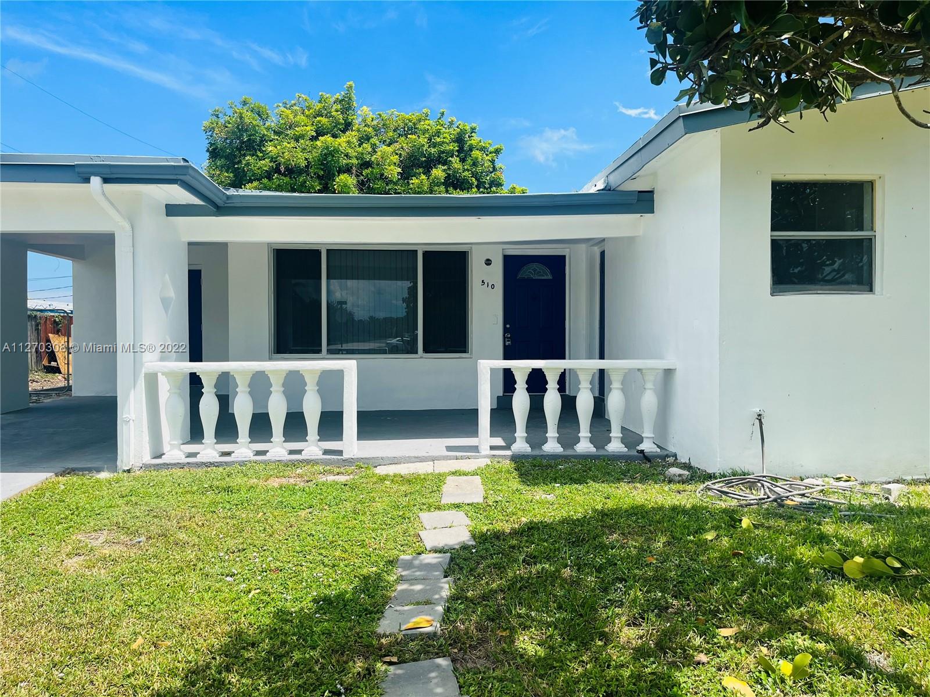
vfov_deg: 53.1
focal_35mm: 26
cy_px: 348
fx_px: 699
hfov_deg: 67.3
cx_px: 465
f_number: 1.6
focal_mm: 5.1
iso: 50
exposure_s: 1/2967
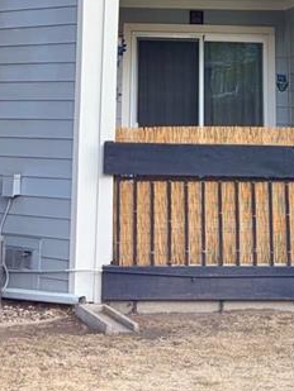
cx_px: 132
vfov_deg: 17.8
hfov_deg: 14.7
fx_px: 1143
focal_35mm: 101
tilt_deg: +14.0
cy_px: -161
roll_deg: -0.8
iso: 50
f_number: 1.6
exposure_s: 1/178
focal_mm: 5.96
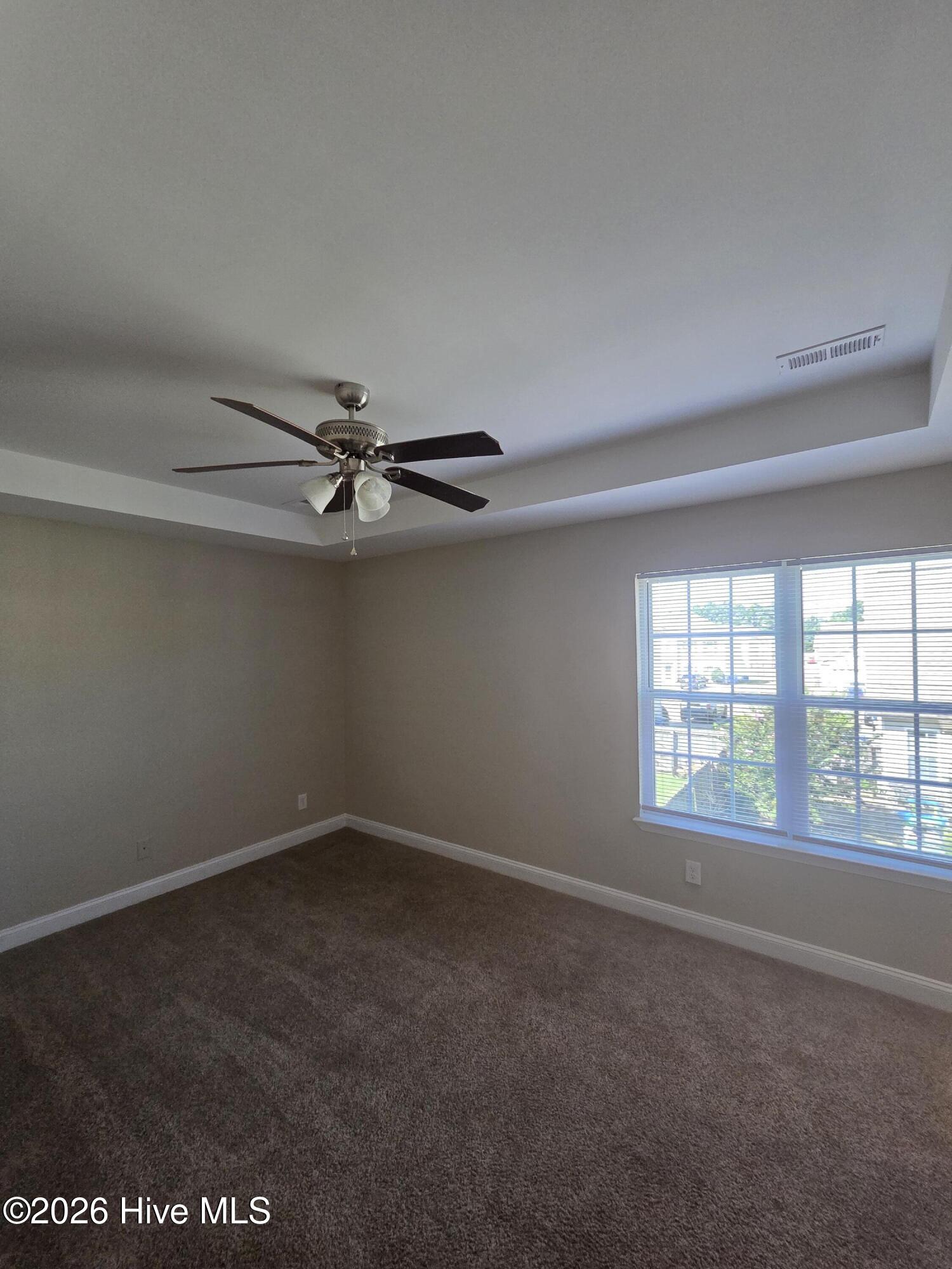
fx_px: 477
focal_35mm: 13
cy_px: 634
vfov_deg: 106.2
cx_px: 476
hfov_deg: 89.9
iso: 200
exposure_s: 1/120
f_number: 2.2
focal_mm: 2.2
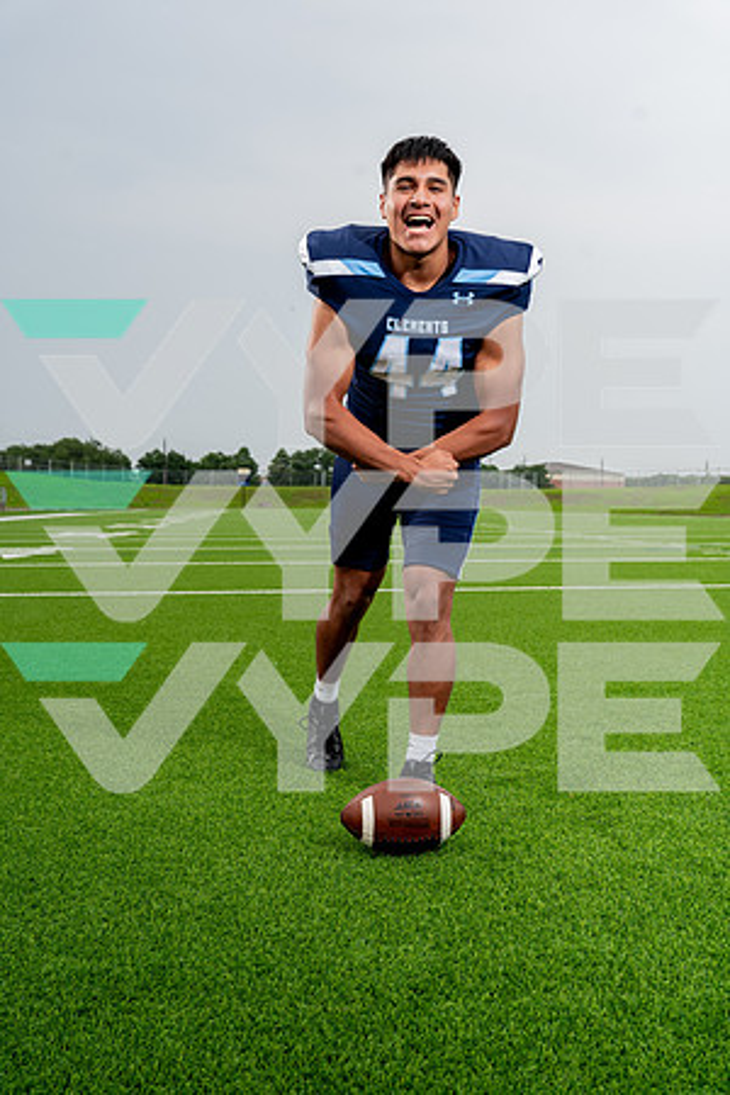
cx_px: 365
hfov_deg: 35.1
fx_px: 1156
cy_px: 548
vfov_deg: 50.7
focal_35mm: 38
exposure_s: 1/250
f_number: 6.3
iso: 160
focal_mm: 38
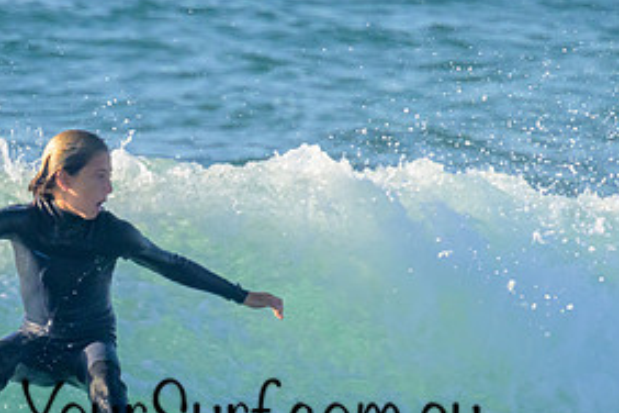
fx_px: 36484
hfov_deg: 1.0
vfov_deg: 0.6
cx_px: 191
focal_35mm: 2122
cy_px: 325
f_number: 11
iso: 1400
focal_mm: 800
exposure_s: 1/2000
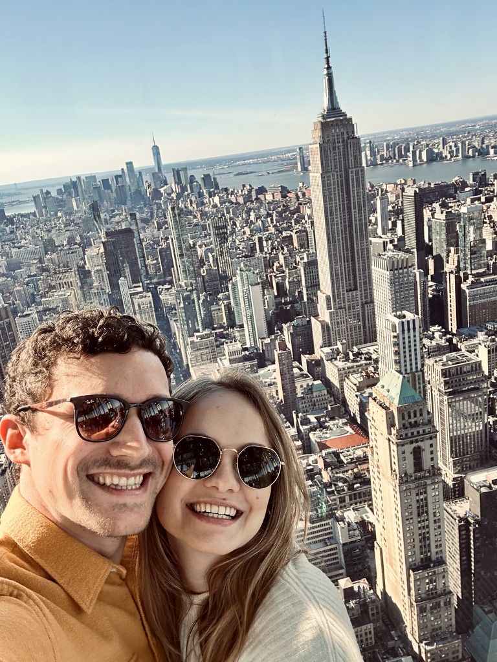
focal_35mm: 30
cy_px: 331
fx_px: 574
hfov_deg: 46.8
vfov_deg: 60.0
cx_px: 248
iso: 25
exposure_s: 1/254
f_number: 1.9
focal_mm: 2.69
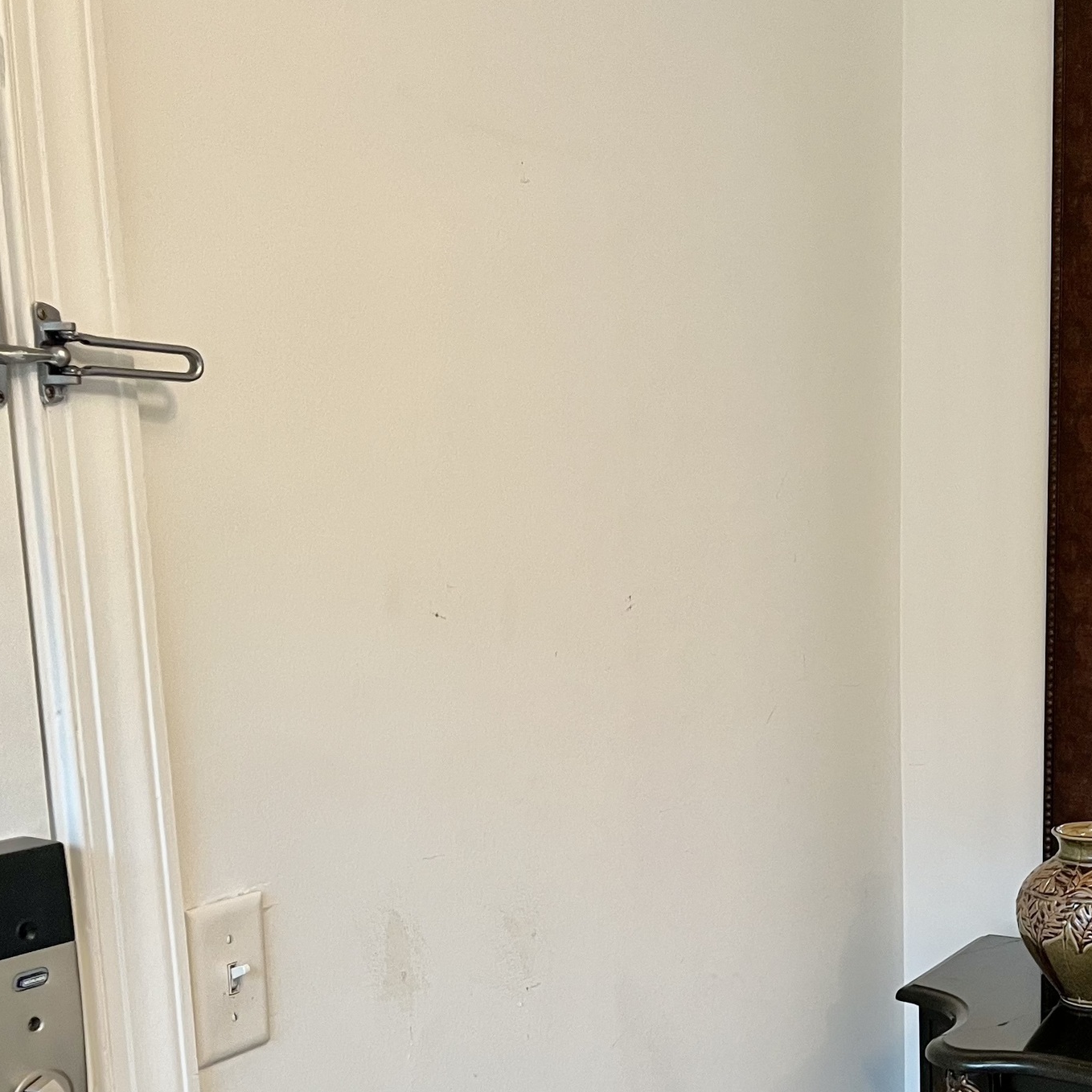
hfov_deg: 31.2
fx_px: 1856
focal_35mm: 52
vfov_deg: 32.1
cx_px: 996
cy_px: 834
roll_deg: +0.0
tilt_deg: -12.3
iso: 100
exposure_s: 1/60
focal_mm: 5.1
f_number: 1.6
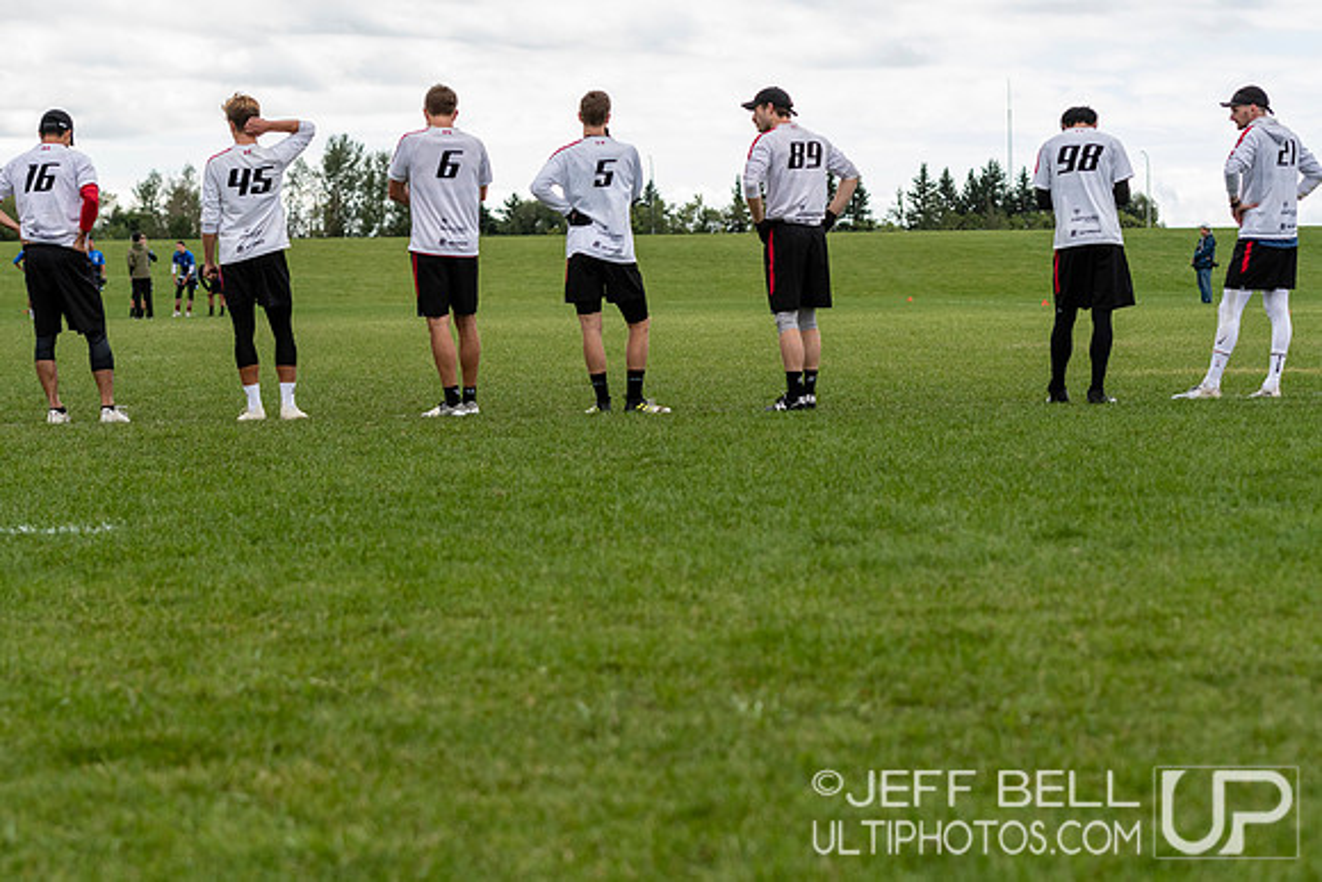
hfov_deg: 19.3
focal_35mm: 106
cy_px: 441
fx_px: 3880
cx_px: 665
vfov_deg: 13.0
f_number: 4
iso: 400
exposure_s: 1/1250
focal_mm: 70
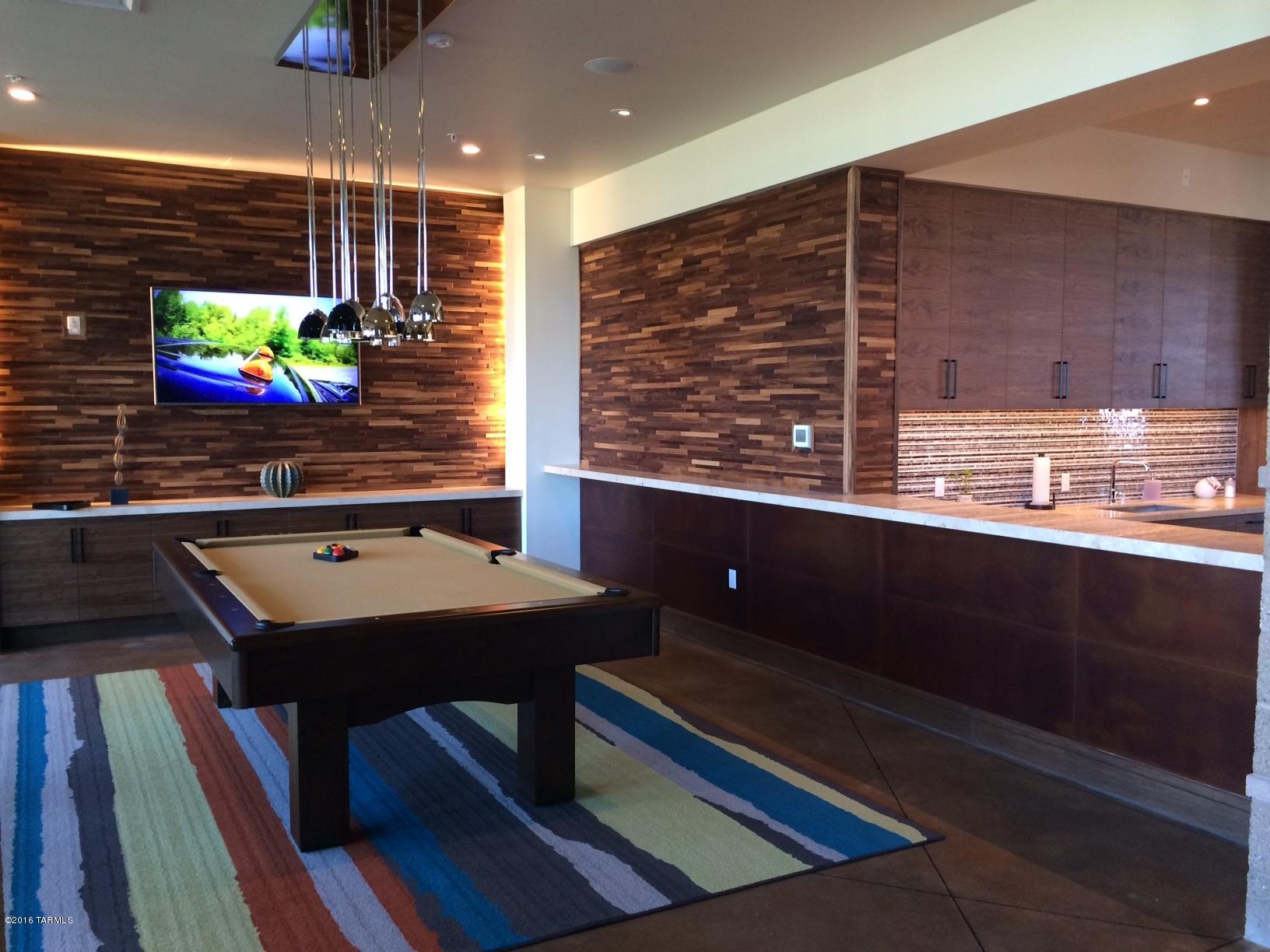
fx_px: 1064
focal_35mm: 29
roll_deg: -0.4
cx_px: 635
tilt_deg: -4.6
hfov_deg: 61.7
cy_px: 476
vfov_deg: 48.2
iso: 80
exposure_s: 1/30
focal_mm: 4.15
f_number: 2.2
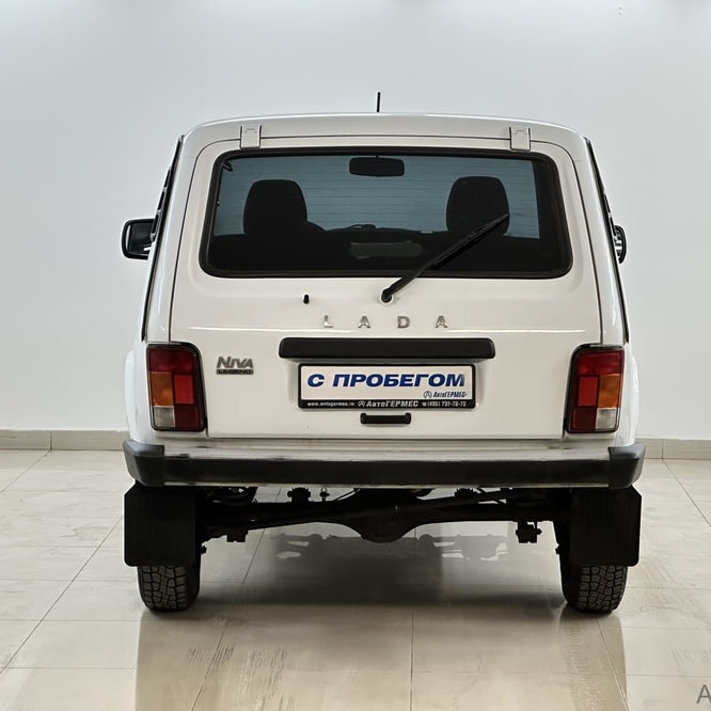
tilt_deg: -5.4
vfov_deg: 18.9
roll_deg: -1.0
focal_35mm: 92
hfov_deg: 18.9
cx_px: 386
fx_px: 2138
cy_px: 355
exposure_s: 1/100
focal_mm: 9
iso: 250
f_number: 2.8
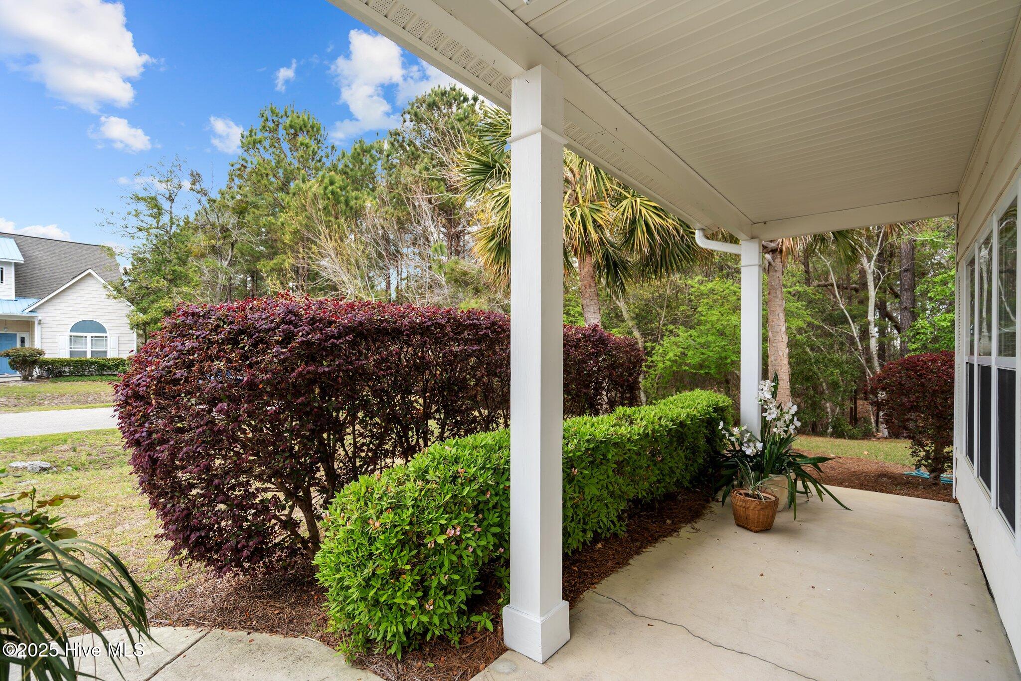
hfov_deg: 96.7
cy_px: 340
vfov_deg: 73.7
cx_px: 510
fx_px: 454
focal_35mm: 16
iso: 250
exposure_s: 1/640
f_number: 4
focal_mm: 16
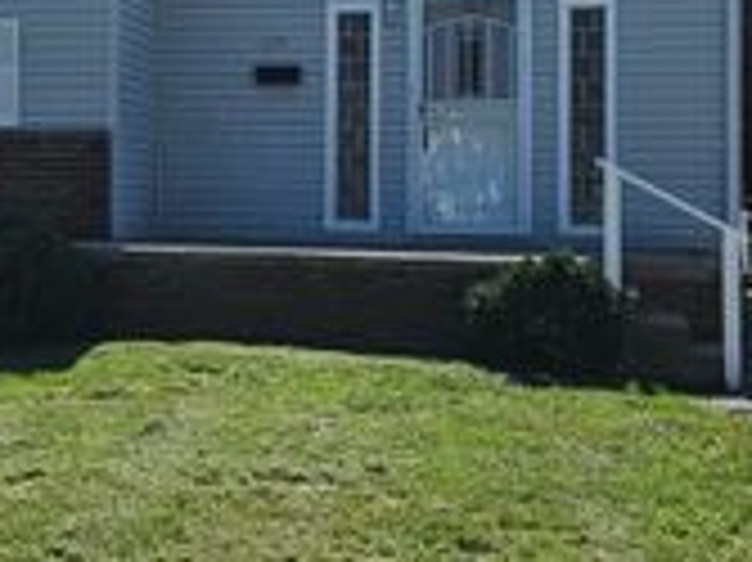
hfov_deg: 28.0
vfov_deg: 21.1
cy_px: 124
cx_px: 266
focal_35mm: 69
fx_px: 1498
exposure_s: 1/2558
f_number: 1.8
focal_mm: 5.4
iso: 25
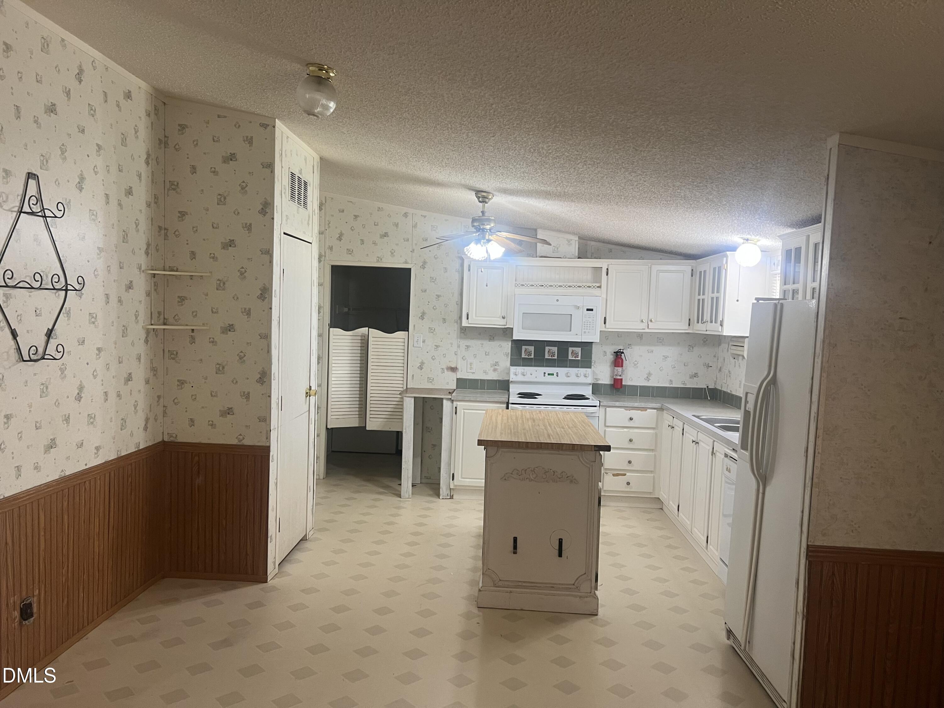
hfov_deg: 67.3
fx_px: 709
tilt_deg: -4.5
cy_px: 354
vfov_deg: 53.1
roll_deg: -2.8
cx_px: 472
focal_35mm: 26
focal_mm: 5.7
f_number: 1.5
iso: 100
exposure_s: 1/60
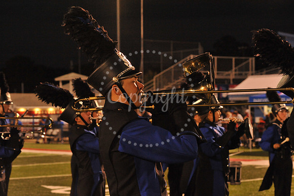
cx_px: 147
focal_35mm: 92
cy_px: 98
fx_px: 751
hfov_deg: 22.2
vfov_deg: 14.8
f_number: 7.1
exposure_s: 1/160
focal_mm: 92
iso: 5000
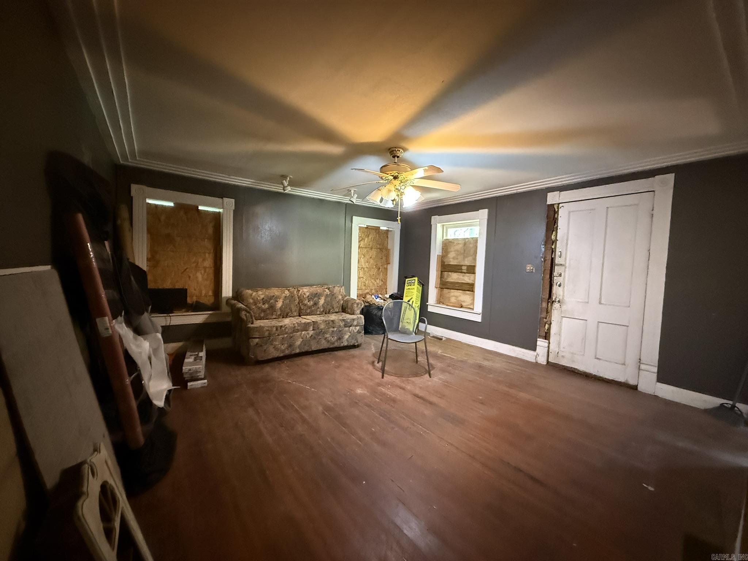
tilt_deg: -2.1
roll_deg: -1.9
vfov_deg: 85.7
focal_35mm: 14
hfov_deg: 102.1
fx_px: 303
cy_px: 280
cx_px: 374
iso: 1250
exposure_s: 1/40
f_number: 2.2
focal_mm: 2.22
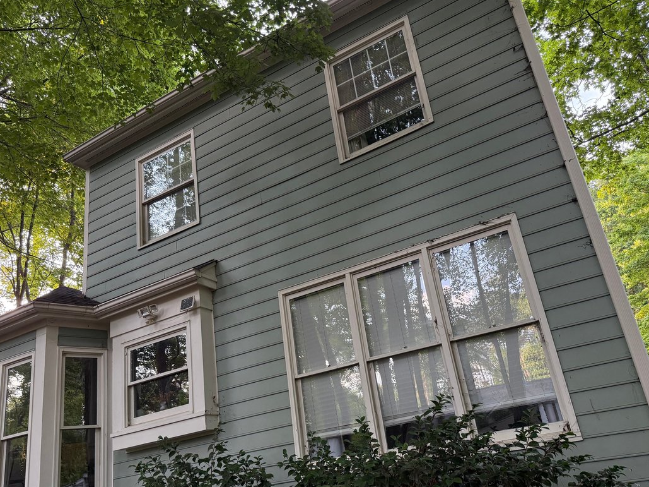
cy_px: 280
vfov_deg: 49.5
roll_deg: +7.8
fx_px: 525
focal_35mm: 28
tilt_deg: +20.5
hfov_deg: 63.5
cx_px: 323
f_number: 1.78
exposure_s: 1/105
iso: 200
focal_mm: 6.76
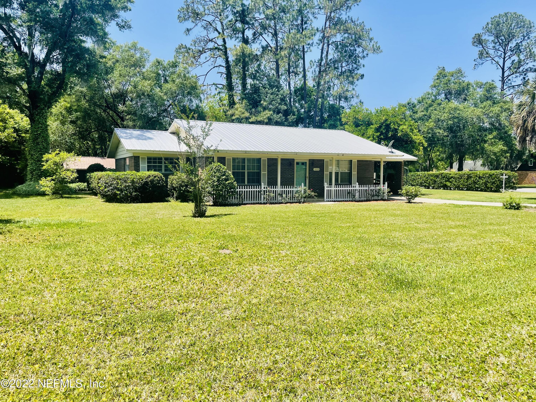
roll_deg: -0.2
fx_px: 403
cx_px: 268
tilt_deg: -3.5
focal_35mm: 26
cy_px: 201
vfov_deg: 53.1
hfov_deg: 67.3
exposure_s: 1/2564
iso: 32
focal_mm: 4.2
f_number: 1.6
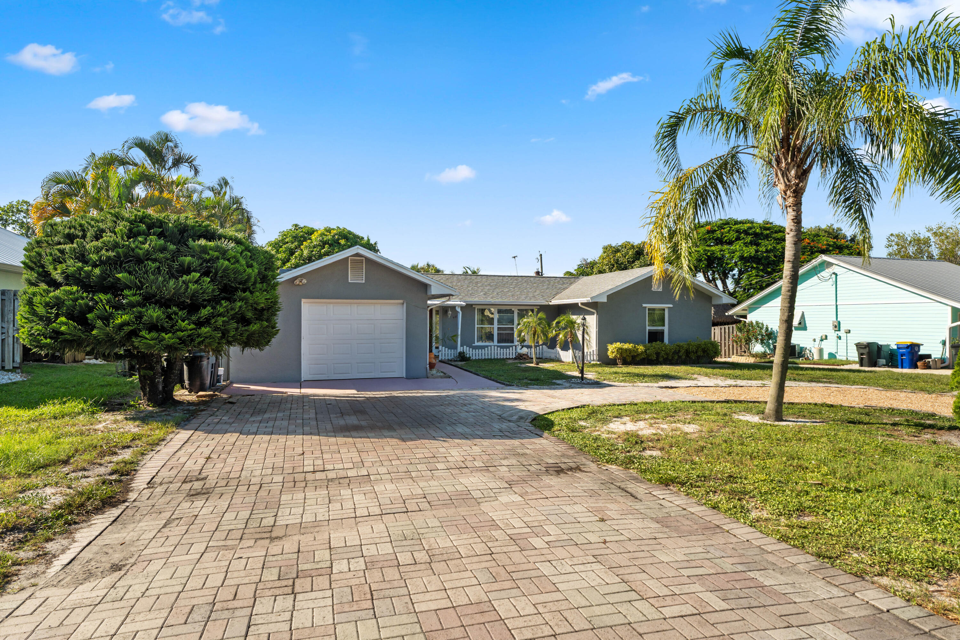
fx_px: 528
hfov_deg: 84.6
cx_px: 480
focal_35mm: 20
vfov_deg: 62.4
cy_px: 320
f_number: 7.1
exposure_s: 1/60
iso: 250
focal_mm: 19.8
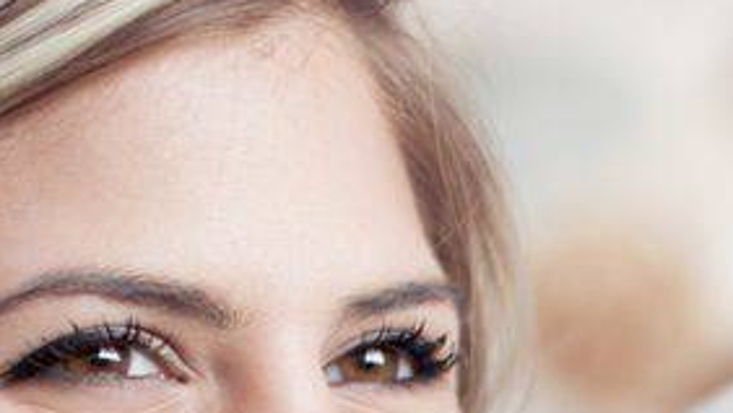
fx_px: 5056
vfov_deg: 4.6
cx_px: 1183
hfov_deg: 8.1
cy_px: 835
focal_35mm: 260
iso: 160
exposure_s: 1/100
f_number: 1.6
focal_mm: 35
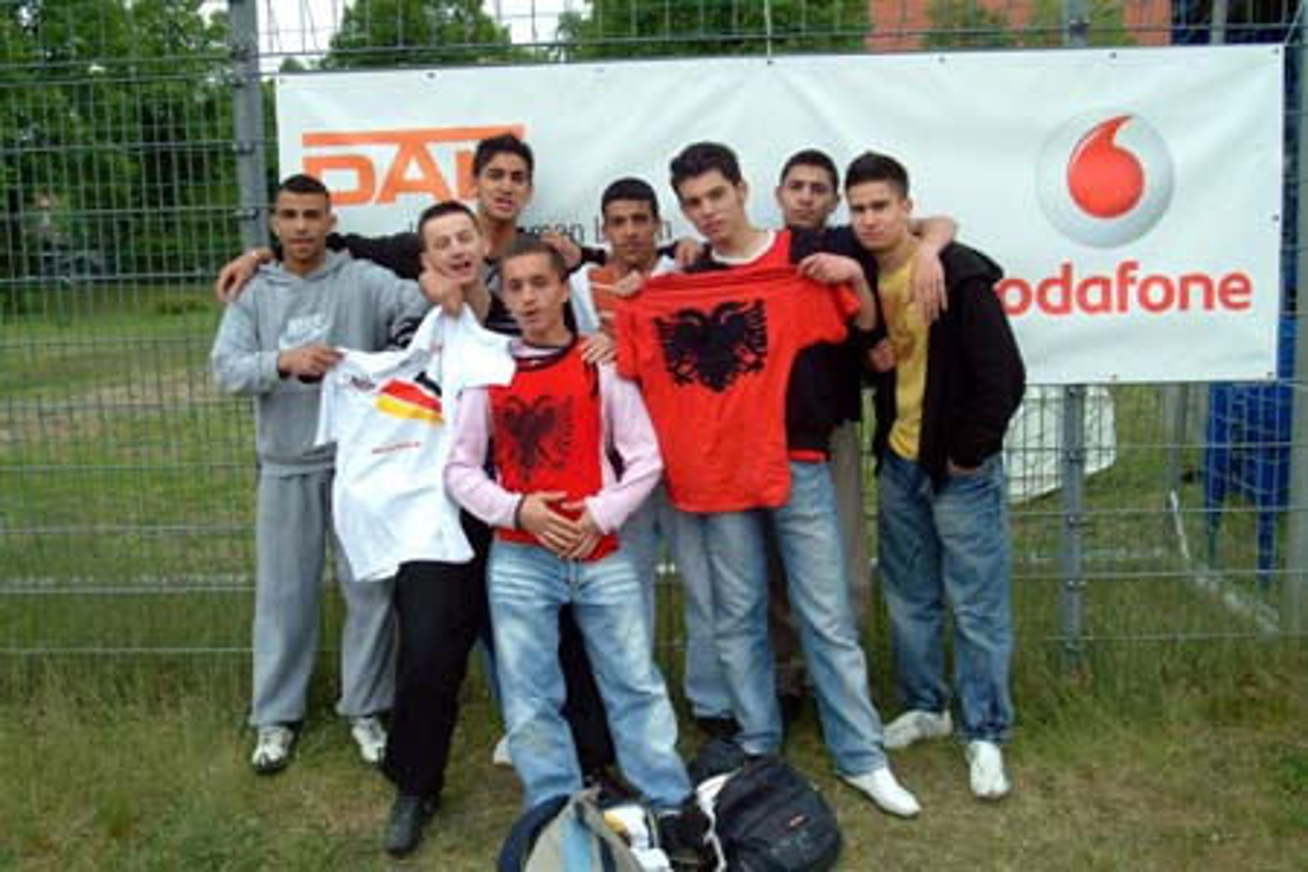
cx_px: 654
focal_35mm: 36
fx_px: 1308
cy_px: 436
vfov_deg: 36.9
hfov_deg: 53.1
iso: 400
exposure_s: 1/250
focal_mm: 24
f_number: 8
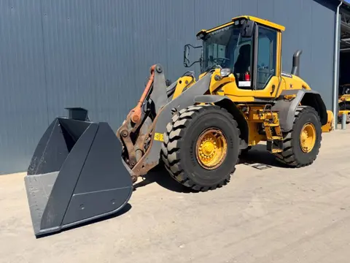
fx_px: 243
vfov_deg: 56.8
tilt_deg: -5.3
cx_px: 175
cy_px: 132
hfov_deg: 71.6
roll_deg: +1.0
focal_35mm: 24
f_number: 1.78
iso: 80
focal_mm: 6.76
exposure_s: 1/4167
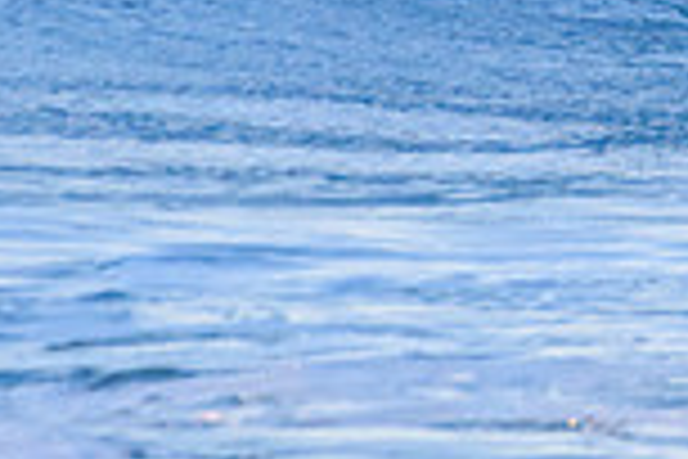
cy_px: -338
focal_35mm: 2302
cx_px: 1480
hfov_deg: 0.9
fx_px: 43990
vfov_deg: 0.6
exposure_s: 1/2000
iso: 900
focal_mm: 500
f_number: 5.6
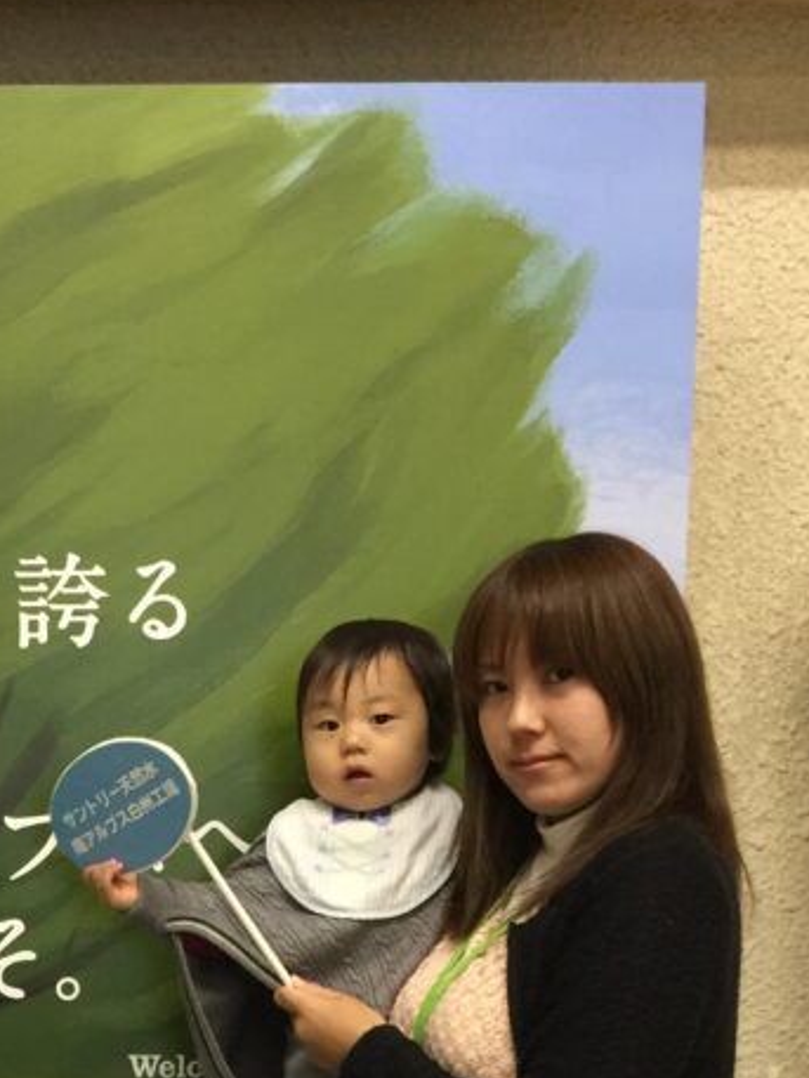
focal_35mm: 65
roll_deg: +0.5
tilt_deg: -7.0
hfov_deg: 21.5
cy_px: 1099
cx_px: -59
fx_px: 2025
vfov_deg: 27.9
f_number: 2.2
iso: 100
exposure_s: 1/17
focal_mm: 4.15
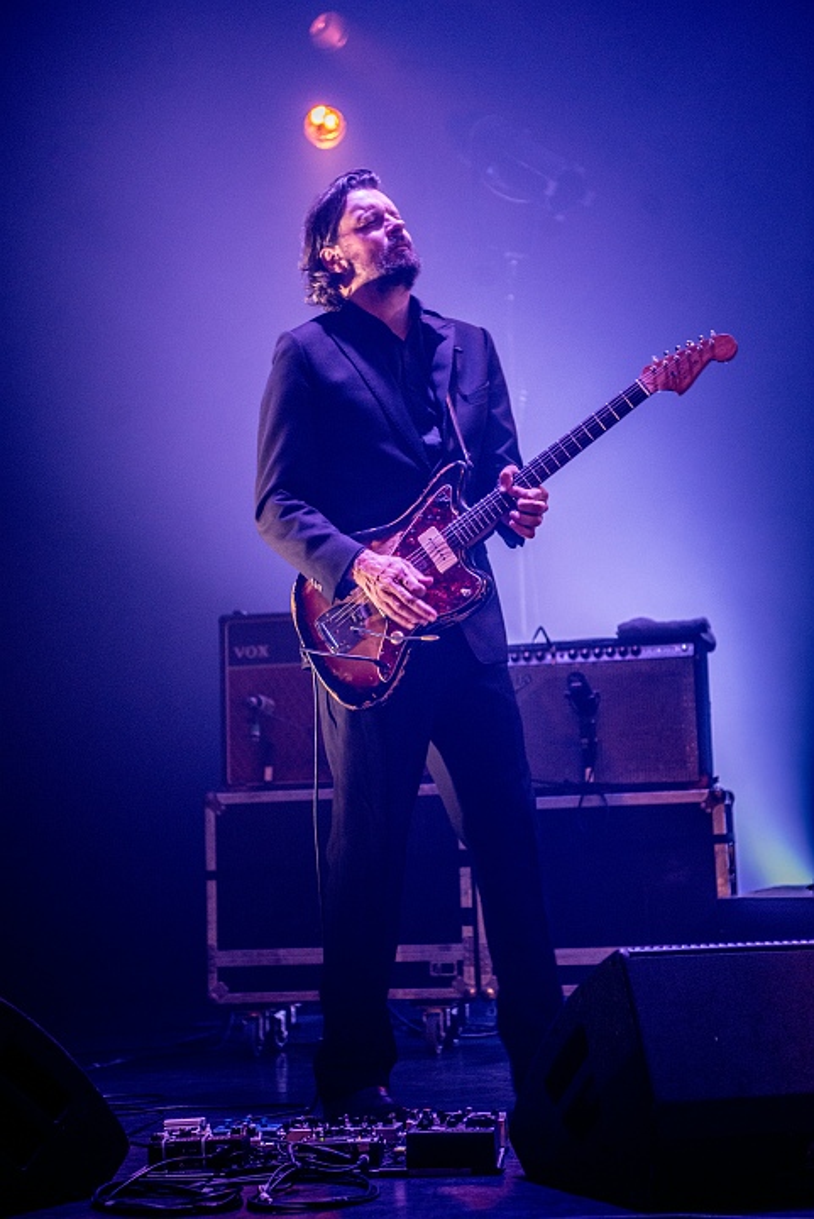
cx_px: 407
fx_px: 2371
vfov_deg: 28.8
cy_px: 610
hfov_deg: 19.5
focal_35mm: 70
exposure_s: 1/100
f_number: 2.8
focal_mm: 70
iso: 2500
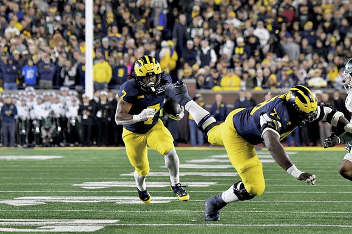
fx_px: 3225
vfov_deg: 4.2
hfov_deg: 6.2
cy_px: 117
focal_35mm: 330
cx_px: 176
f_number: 5.3
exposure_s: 1/800
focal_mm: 220
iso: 6400
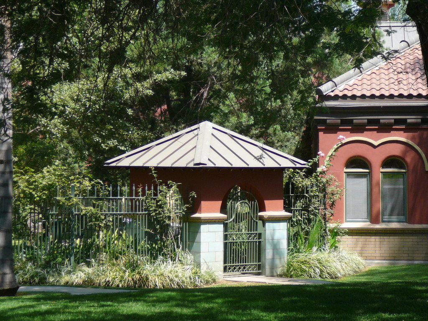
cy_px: 160
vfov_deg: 11.6
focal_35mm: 128
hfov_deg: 15.4
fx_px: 1583
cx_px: 214
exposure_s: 1/250
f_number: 3.9
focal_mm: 19
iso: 80
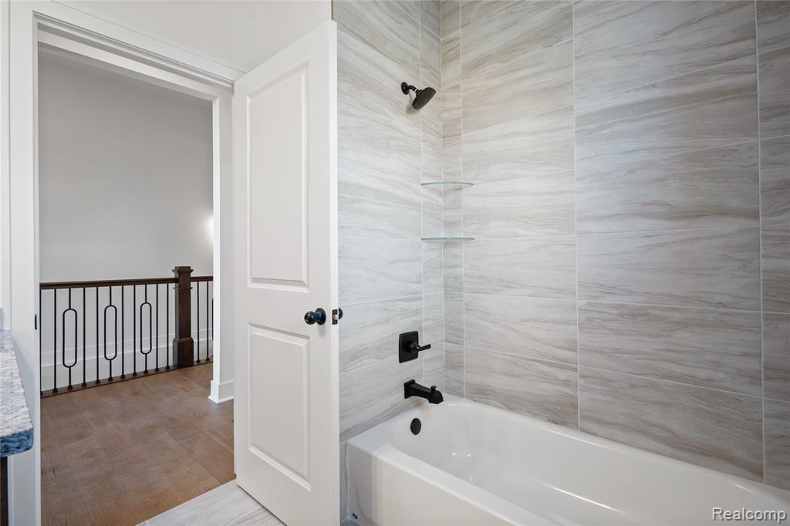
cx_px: 395
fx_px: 351
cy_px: 263
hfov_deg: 96.8
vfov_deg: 73.7
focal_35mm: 16
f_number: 9
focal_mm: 16
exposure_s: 1/3
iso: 400
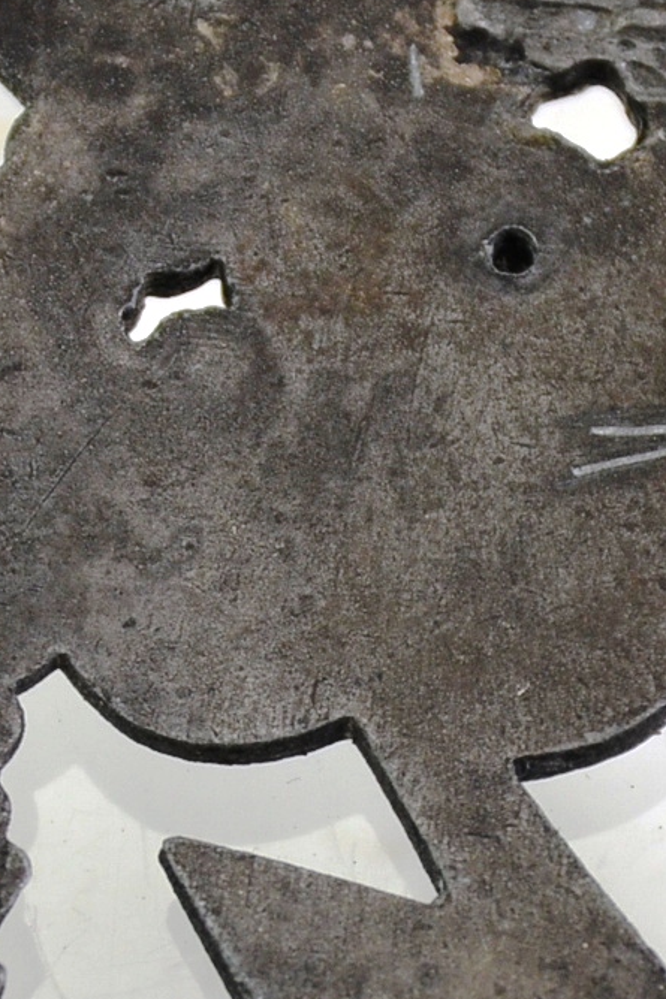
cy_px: 878
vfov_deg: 2.8
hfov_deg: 1.8
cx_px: 290
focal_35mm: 746
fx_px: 20706
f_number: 5.6
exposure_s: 1/250
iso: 400
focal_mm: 135
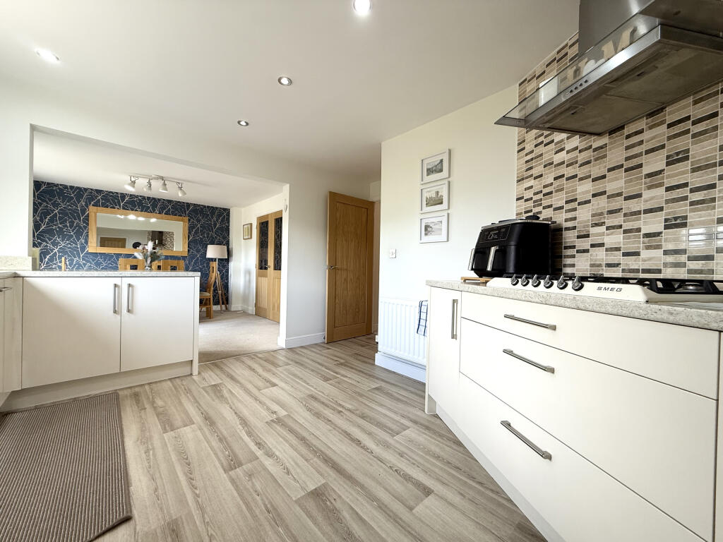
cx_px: 362
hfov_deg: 102.1
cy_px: 271
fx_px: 292
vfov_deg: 85.7
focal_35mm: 14
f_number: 2.2
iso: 125
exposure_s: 1/100
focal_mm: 2.22
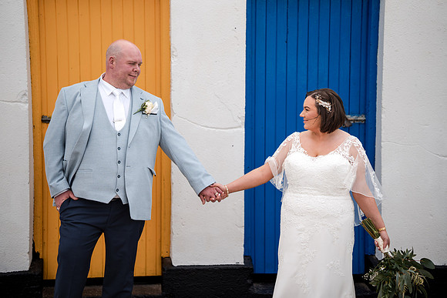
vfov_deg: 16.1
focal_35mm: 85
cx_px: 224
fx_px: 1056
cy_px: 149
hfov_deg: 23.9
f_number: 1.4
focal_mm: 85
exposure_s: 1/6400
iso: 100
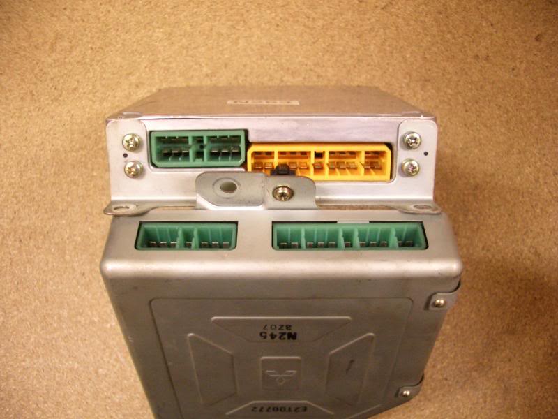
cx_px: 279
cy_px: 210
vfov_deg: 40.7
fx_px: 564
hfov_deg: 52.6
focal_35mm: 35
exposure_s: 1/10
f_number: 2.6
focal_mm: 5.8
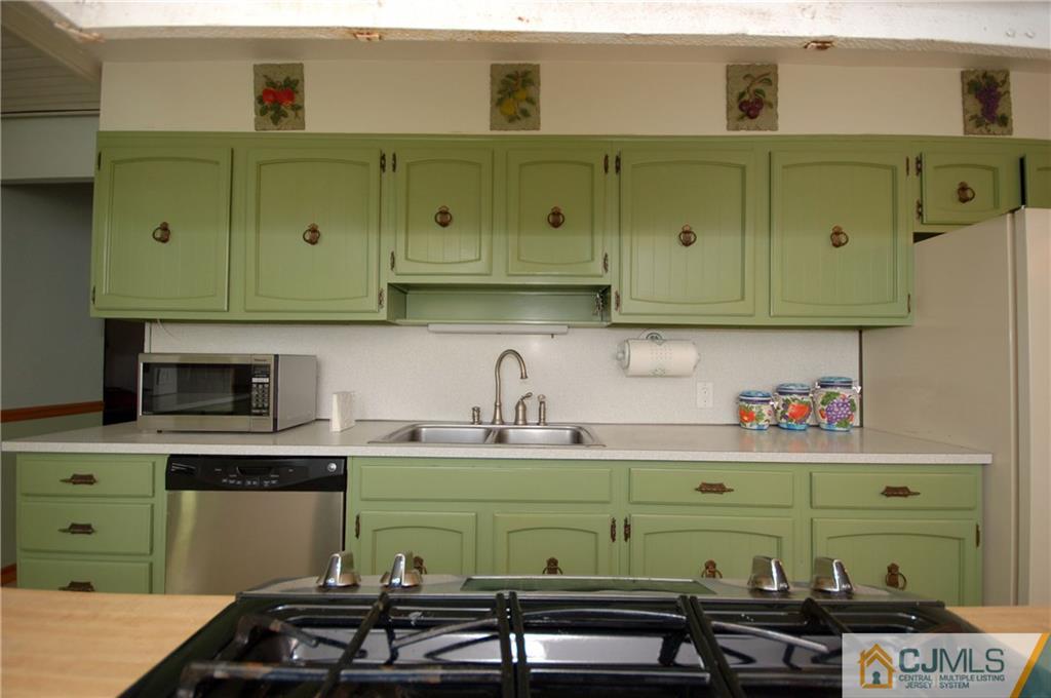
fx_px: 437
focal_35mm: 15
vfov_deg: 77.2
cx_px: 526
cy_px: 349
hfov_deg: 100.5
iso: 400
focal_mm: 10
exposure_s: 1/60
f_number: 4
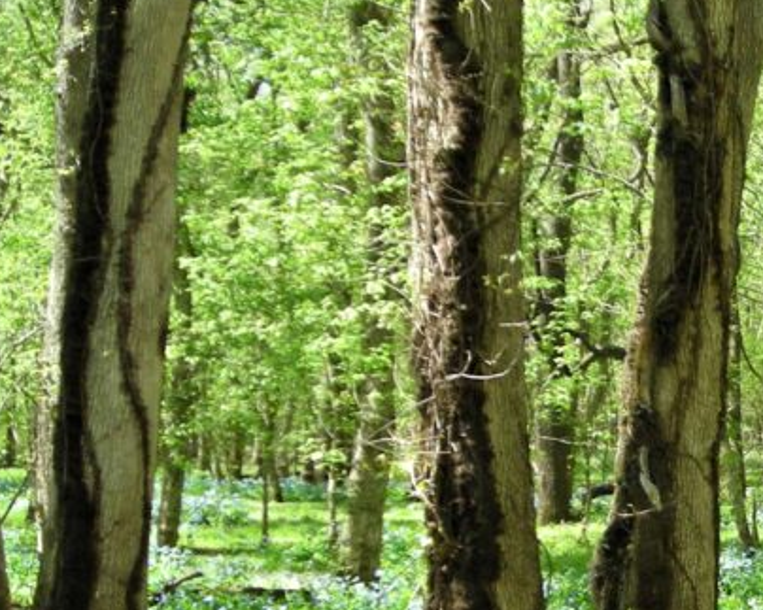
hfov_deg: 19.4
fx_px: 2122
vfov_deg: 16.2
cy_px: 500
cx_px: 867
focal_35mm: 94
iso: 50
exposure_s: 1/132
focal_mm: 6.3
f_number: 3.2
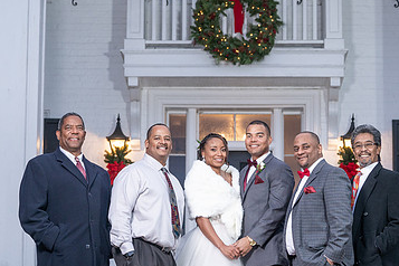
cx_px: 245
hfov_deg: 13.6
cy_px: 185
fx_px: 1673
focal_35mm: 151
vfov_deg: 9.1
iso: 800
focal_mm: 86
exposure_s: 1/200
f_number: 4
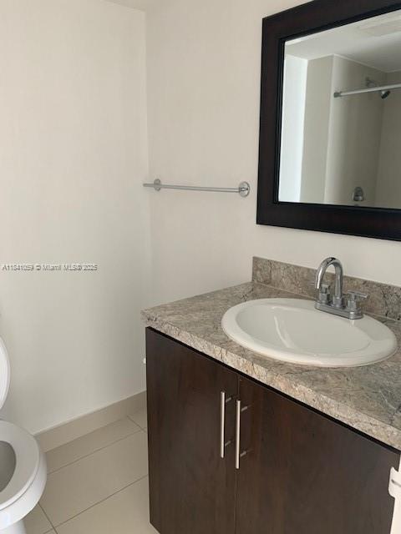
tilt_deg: -11.3
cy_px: 267
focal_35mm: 26
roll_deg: +0.0
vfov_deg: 67.3
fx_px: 402
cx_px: 200
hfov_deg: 53.1
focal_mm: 4.25
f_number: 1.8
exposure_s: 1/60
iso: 100
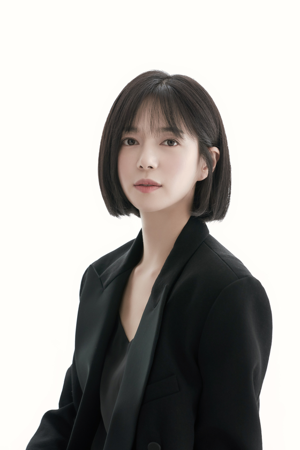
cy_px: 225
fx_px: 2175
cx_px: 150
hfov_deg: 7.9
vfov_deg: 11.8
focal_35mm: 174
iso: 400
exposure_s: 1/125
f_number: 4.5
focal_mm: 174
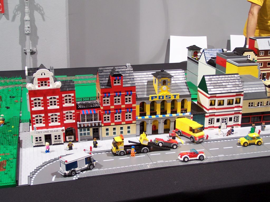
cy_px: 101
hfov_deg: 34.3
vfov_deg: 26.1
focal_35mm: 56
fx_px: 437
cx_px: 135
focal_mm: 9.3
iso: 80
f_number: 3.1
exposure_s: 1/4
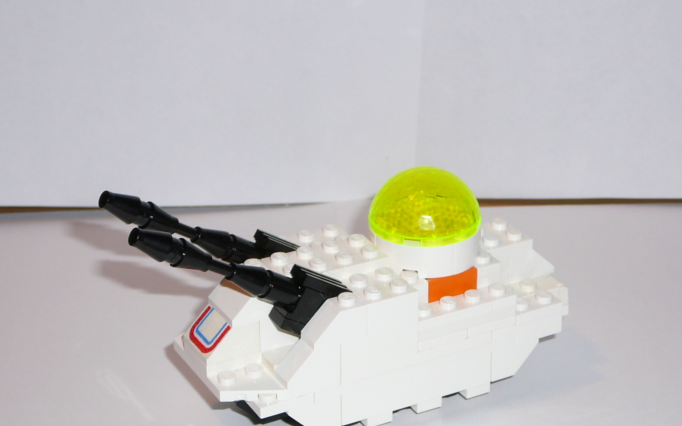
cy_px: 247
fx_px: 1598
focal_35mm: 86
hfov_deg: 24.1
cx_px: 341
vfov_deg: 15.2
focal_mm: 9.7
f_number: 3.6
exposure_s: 1/30
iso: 100
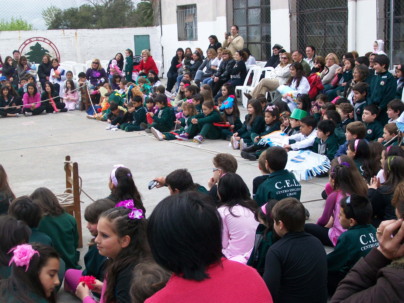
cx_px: 202
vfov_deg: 26.1
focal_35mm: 56
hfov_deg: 34.3
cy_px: 152
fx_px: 654
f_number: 3.3
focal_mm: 9.4
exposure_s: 1/250
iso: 64
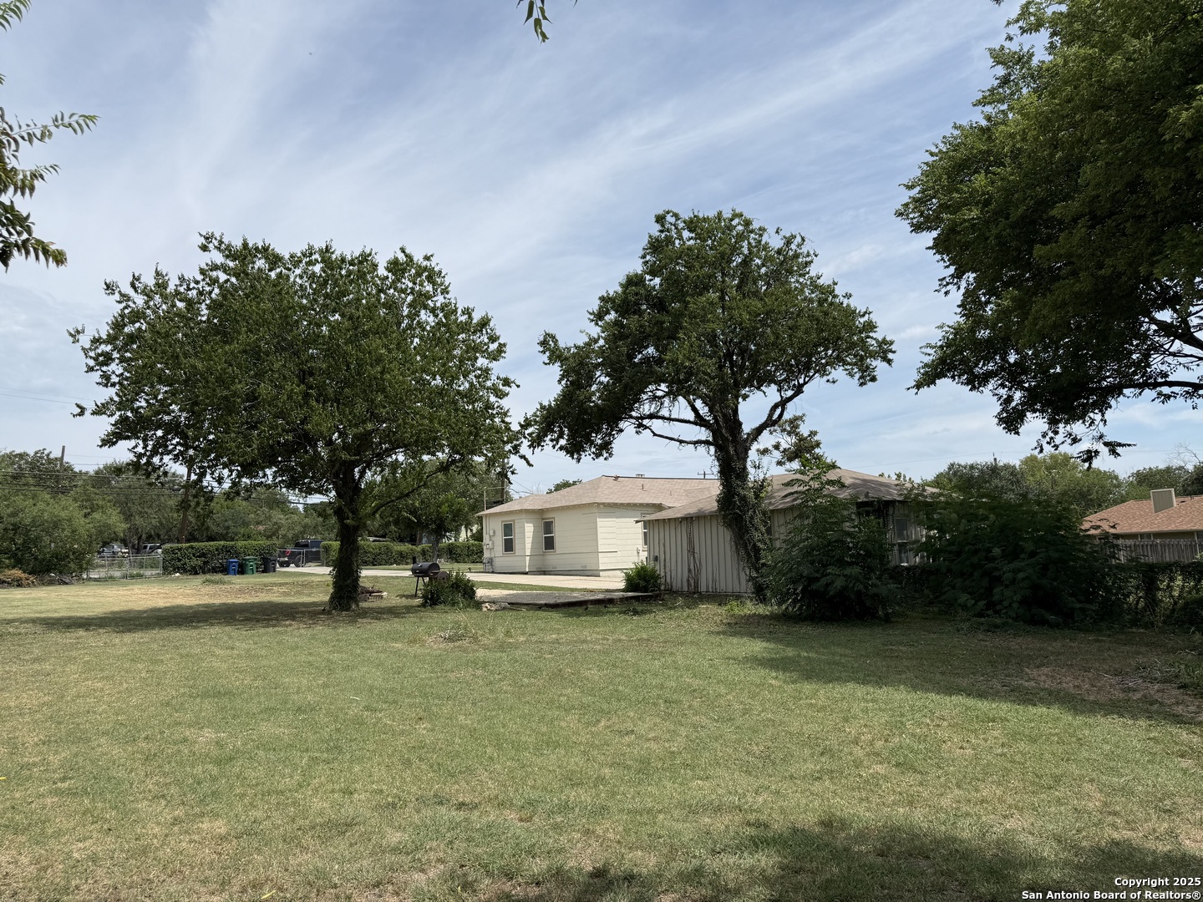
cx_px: 602
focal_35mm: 24
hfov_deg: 71.6
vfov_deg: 56.8
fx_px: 834
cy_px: 451
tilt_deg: +7.8
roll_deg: +2.3
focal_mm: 6.76
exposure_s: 1/6173
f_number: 1.78
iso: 80
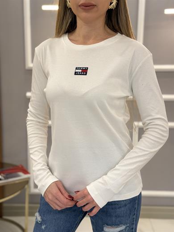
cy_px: 116
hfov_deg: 30.3
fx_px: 322
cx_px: 87
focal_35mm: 48
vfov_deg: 39.7
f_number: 1.78
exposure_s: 1/100
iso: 50
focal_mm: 6.76
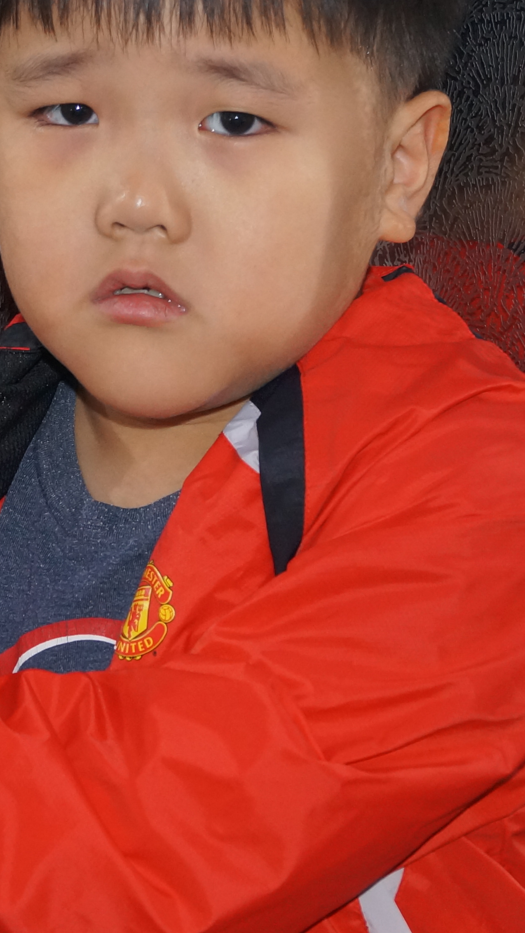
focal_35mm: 119
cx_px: 6
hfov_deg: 10.1
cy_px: 535
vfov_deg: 18.0
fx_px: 2948
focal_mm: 35
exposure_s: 1/80
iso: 800
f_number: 5
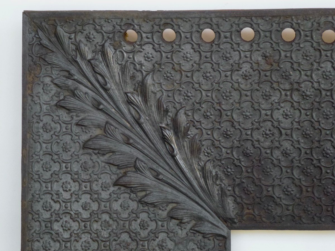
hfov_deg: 15.1
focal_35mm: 131
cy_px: 126
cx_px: 168
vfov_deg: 11.3
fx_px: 1268
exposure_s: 1/60
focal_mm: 23.4
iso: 400
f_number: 5.2
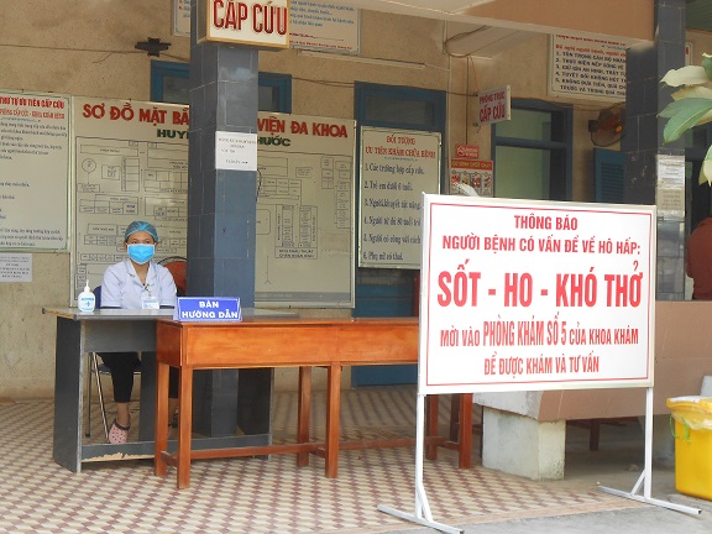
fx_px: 1296
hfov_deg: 30.7
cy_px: 267
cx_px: 356
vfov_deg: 23.3
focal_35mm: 63
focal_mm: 11.3
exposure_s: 1/60
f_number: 5.6
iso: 200
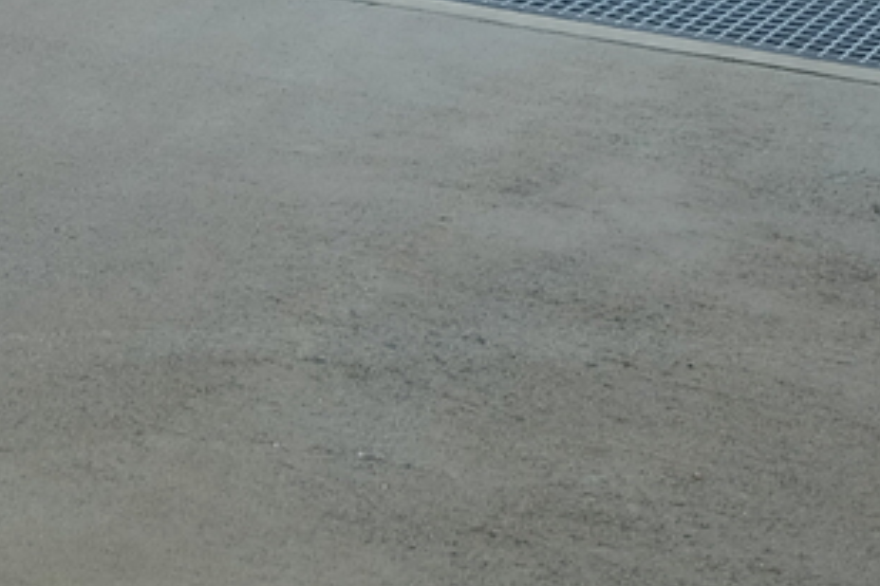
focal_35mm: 105
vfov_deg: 12.7
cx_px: 191
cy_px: -128
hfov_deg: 19.3
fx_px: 2566
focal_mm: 18
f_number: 5.6
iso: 200
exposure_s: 1/125
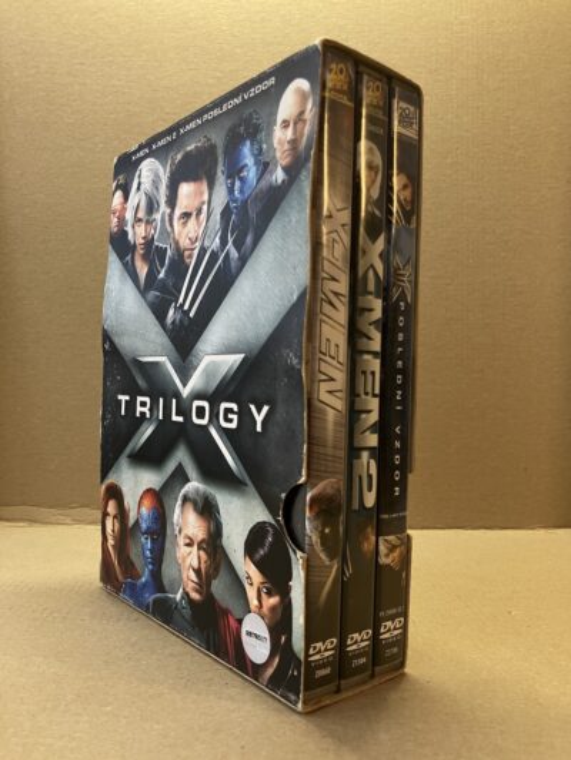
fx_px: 616
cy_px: 380
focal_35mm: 28
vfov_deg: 63.4
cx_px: 286
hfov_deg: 49.8
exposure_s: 1/90
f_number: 1.8
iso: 80
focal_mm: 3.99
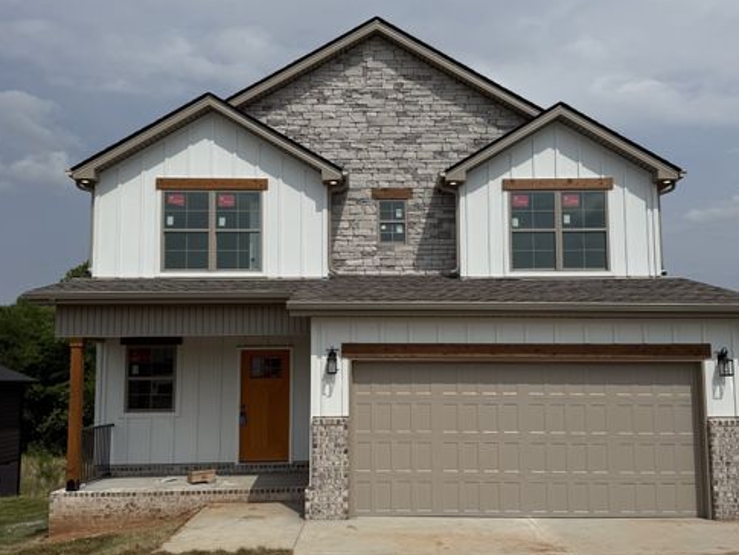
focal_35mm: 33
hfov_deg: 55.3
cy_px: 303
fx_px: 705
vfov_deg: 42.9
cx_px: 373
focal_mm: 6.76
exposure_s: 1/14286
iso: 80
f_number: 1.78
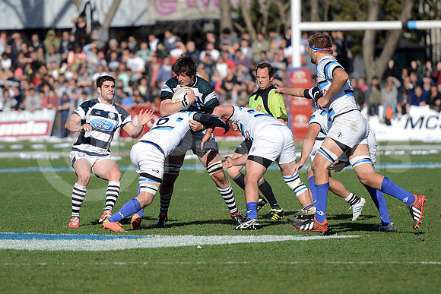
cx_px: 220
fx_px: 2389
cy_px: 147
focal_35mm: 195
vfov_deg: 7.0
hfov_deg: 10.5
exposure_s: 1/2500
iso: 250
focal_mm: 195
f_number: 2.8
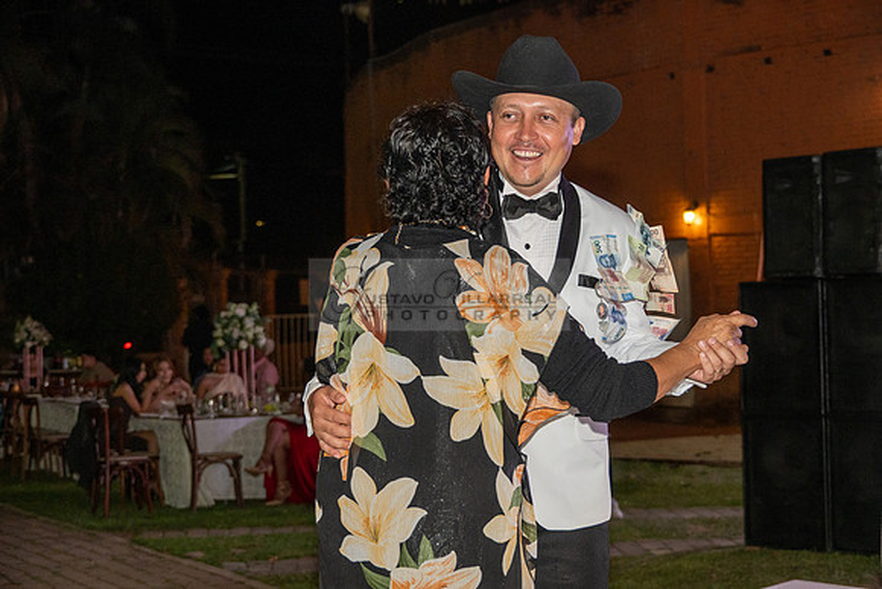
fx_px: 1617
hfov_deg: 30.5
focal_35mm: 66
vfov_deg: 20.6
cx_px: 441
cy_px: 294
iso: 2000
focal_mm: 66
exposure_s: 1/200
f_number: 6
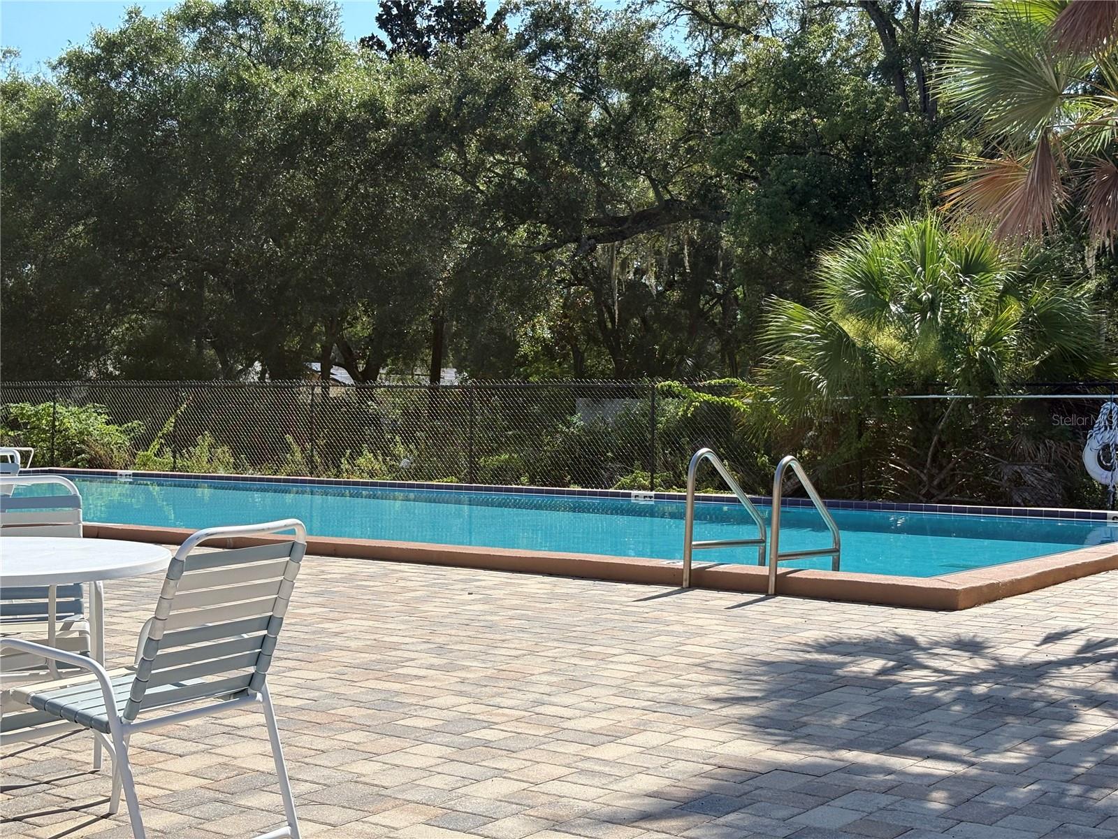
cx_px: 559
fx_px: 1679
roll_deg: +0.3
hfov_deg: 36.8
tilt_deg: -0.1
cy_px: 420
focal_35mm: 52
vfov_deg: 28.0
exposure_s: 1/3125
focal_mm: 5.96
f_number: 1.6
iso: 40
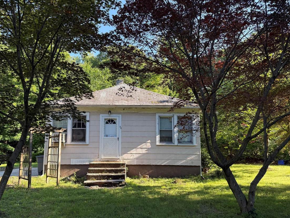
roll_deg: -0.3
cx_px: 126
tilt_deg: +7.6
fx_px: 235
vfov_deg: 49.6
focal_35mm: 28
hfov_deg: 63.2
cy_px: 122
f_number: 1.78
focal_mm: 6.76
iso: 80
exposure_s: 1/484
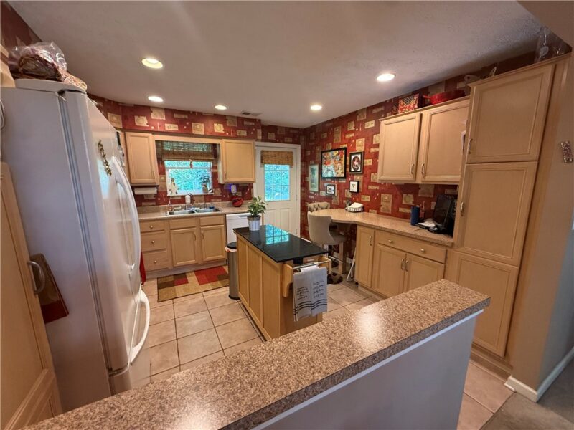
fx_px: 232
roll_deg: -0.5
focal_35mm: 14
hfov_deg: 102.1
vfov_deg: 85.7
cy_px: 215
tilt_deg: -9.3
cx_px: 287
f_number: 2.2
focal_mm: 2.22
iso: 640
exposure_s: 1/120
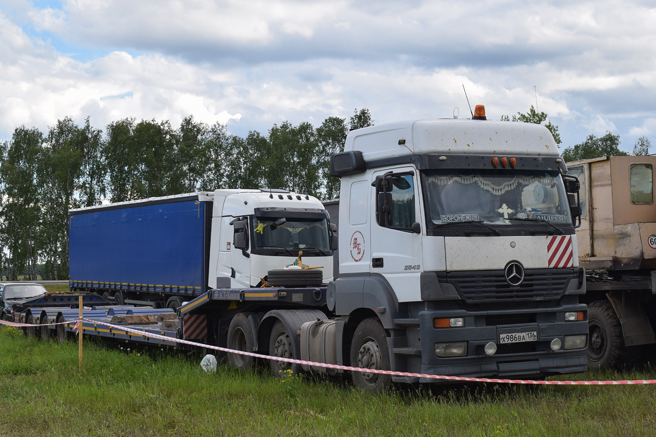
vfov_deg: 22.6
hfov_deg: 33.4
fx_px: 1093
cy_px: 218
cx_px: 328
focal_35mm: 60
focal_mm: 40
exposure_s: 1/250
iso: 200
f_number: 8
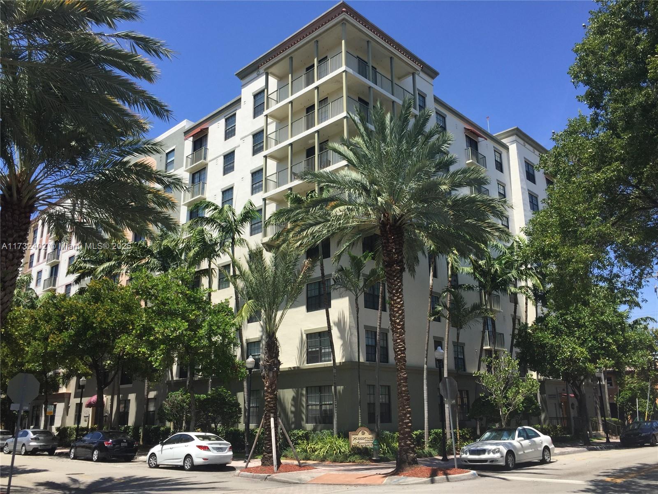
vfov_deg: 48.2
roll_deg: +0.2
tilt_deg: +15.9
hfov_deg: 61.7
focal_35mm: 29
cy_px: 247
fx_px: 551
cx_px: 329
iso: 32
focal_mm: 4.15
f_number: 2.2
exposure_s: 1/1582
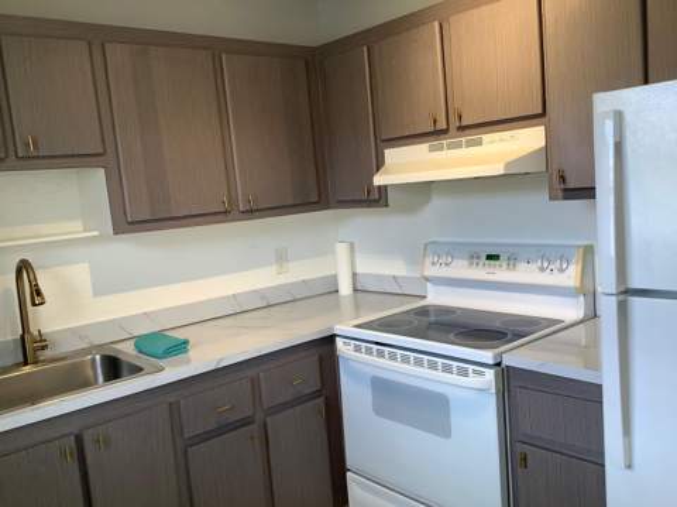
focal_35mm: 31
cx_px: 338
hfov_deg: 58.4
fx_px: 606
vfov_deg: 45.4
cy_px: 254
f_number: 2.4
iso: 100
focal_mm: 3.3
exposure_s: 1/100
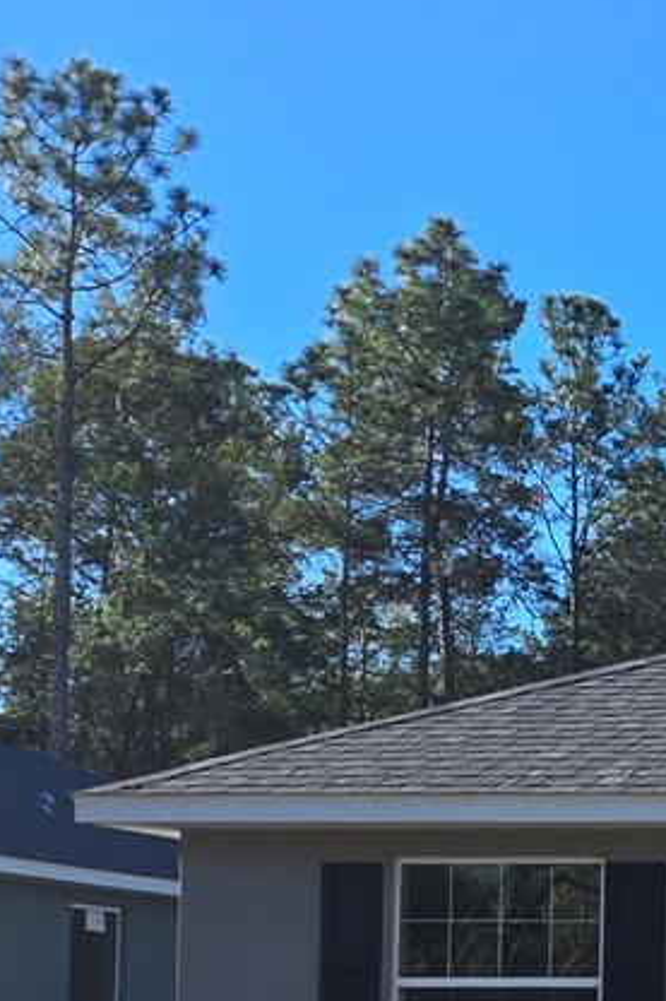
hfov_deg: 12.1
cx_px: 1556
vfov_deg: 21.6
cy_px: 924
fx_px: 2555
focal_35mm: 92
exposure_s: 1/1099
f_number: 1.8
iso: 25
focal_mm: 5.4
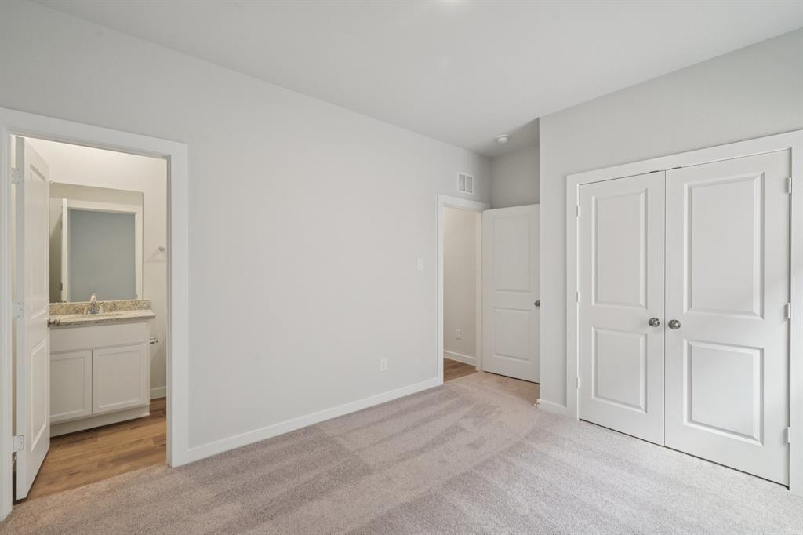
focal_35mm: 16
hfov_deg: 98.6
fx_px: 346
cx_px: 402
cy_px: 268
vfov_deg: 75.5
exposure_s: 1/15
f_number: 8
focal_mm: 15.5
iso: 400
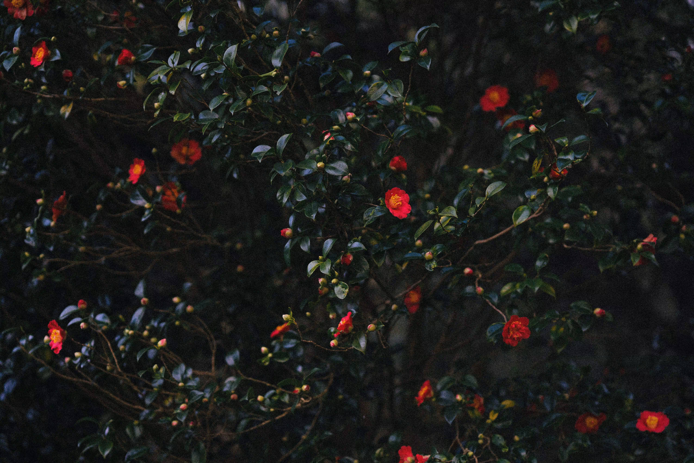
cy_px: 232
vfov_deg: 16.1
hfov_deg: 23.9
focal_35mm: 85
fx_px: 1638
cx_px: 347
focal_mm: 85
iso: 400
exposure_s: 1/1600
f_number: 1.6
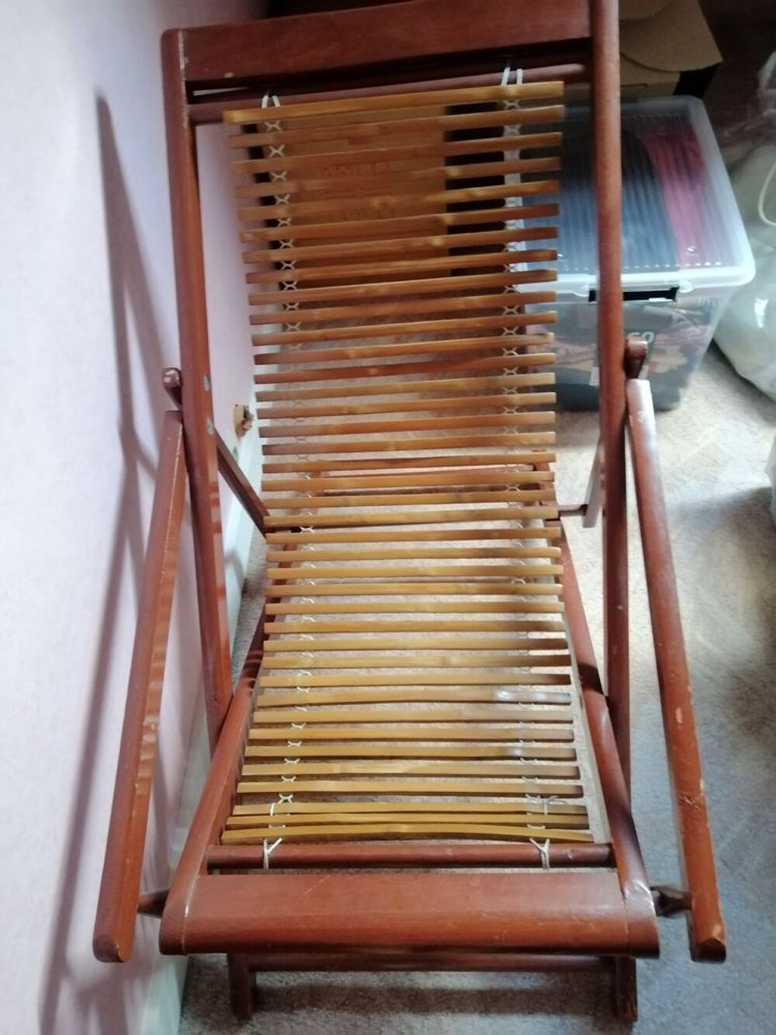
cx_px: 388
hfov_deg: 53.1
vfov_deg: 67.3
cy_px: 518
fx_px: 777
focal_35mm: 26
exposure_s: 1/20
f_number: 1.8
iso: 640
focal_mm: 3.95
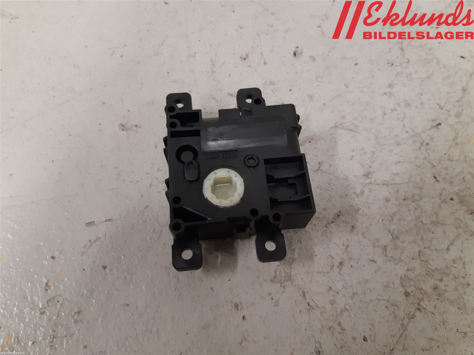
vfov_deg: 53.1
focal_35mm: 26
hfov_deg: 67.3
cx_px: 237
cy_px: 178
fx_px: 356
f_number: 1.7
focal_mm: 3.93
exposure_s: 1/50
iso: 200
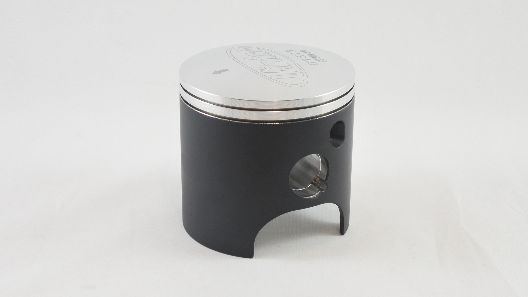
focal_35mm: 54
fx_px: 756
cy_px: 138
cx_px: 266
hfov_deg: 38.5
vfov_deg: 22.2
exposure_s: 1/125
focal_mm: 18.9
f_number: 4.5
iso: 400
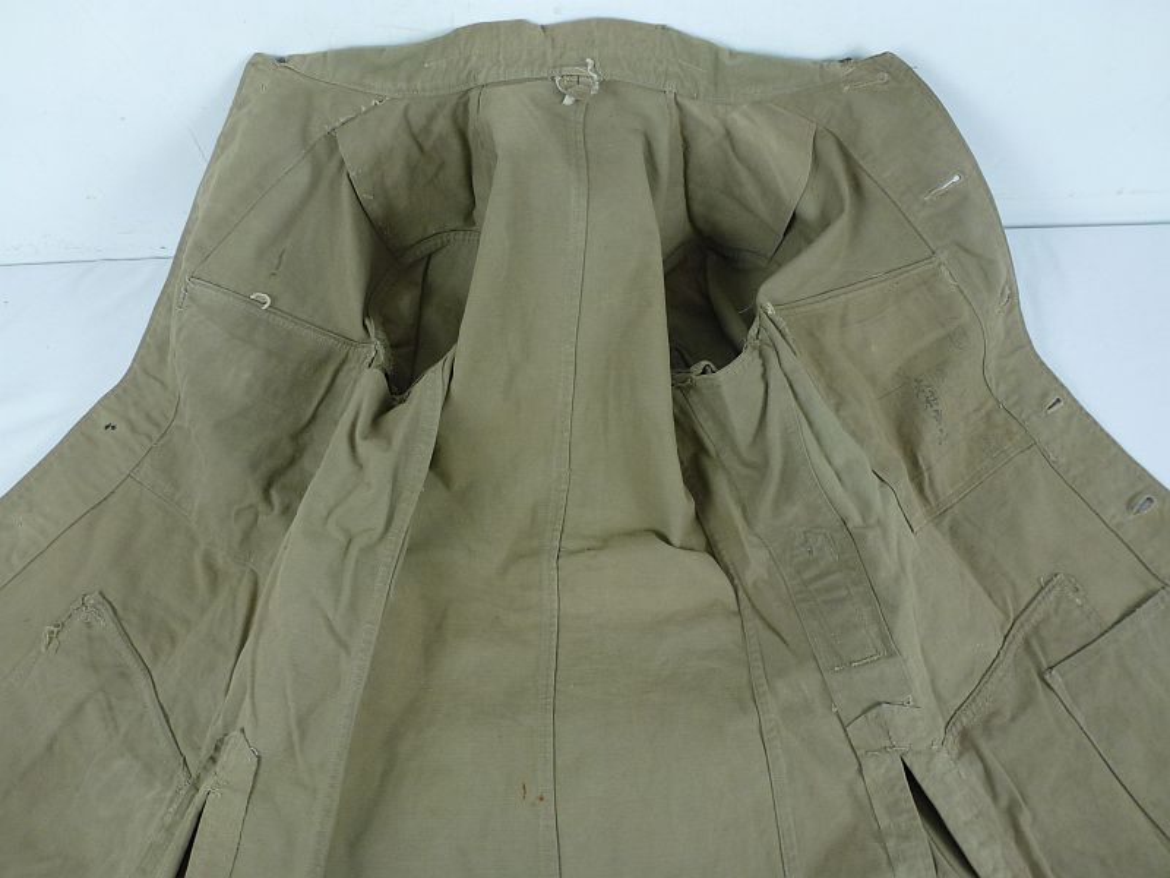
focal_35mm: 24
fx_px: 811
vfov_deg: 56.8
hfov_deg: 71.6
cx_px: 585
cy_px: 439
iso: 160
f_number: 3.3
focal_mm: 4.3
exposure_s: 1/60
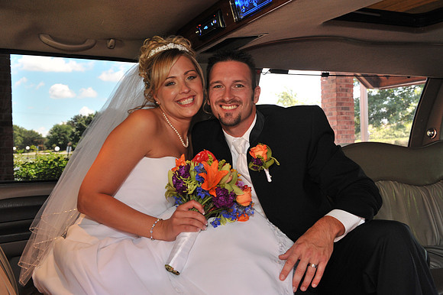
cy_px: 148
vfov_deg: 35.0
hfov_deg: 50.7
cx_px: 222
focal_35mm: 38
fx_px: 467
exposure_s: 1/25
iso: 1600
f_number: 8
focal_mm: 38
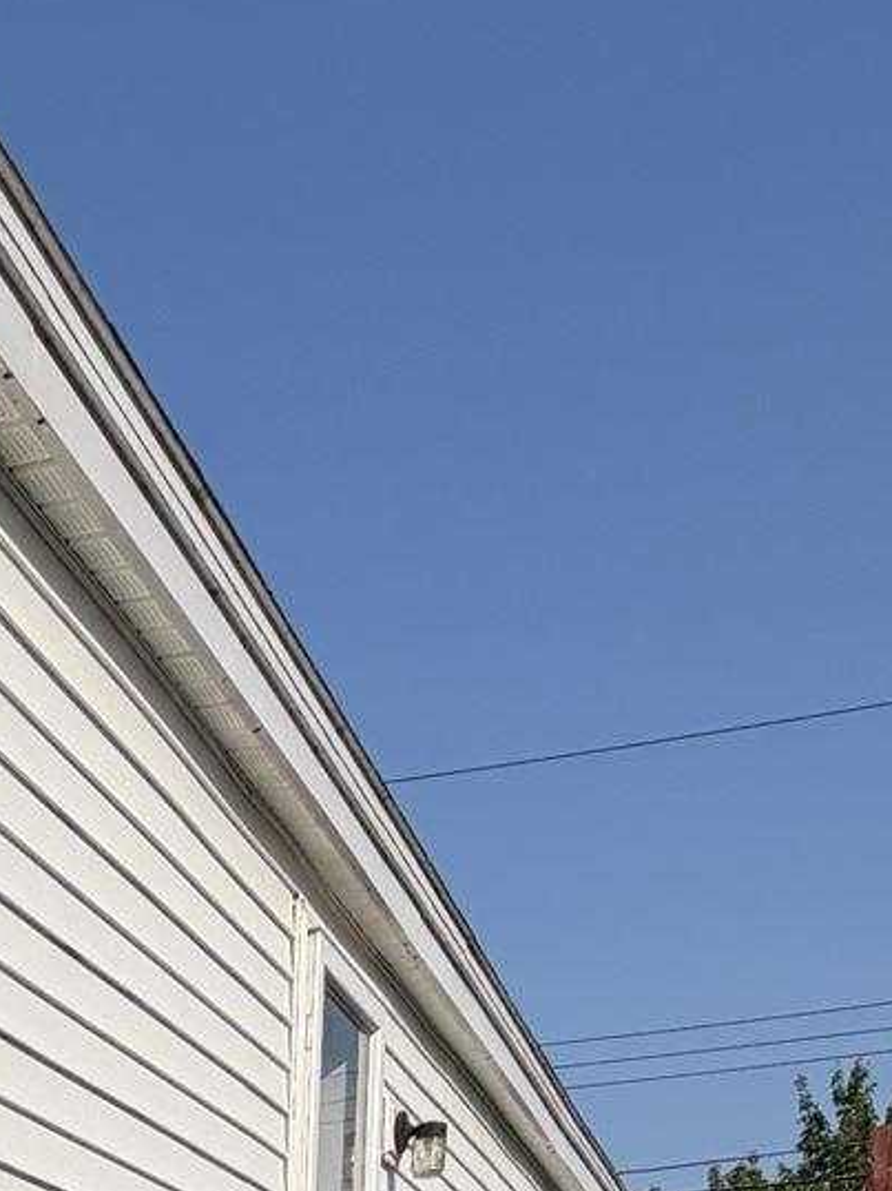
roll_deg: +2.0
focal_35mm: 60
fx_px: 2063
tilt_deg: -10.1
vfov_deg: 23.2
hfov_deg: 21.5
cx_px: -343
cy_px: 1953
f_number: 2.2
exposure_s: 1/1848
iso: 20
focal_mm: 2.22
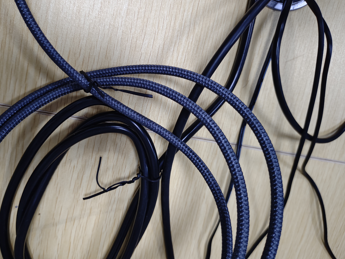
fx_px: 259
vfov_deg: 53.0
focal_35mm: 26
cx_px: 156
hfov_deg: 67.2
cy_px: 136
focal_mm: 5.56
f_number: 1.88
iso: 865
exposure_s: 1/50
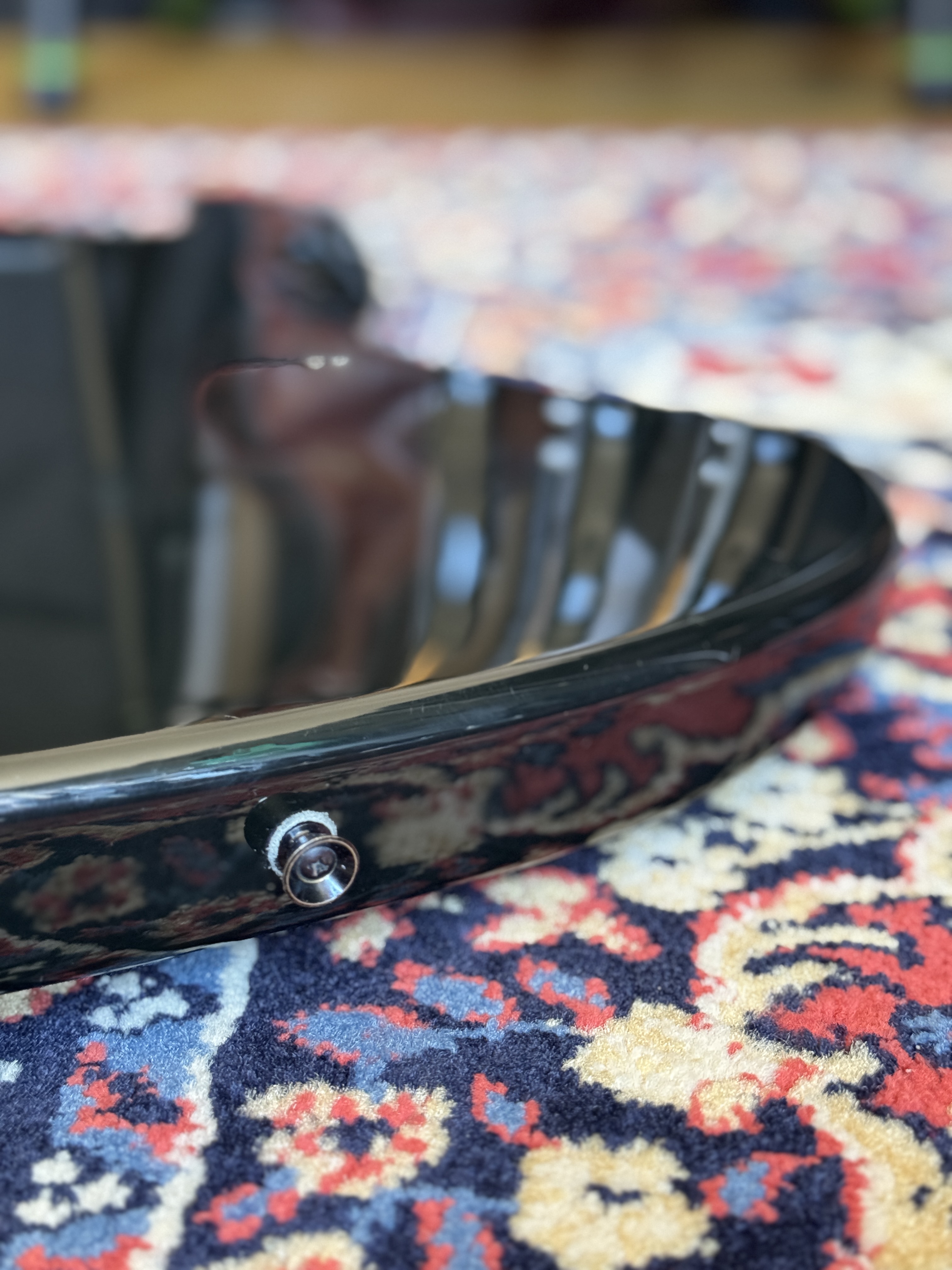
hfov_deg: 30.3
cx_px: 476
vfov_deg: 39.7
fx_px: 1760
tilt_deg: -23.8
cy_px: 635
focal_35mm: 48
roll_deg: +2.0
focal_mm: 6.76
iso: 640
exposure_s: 1/30
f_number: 1.78
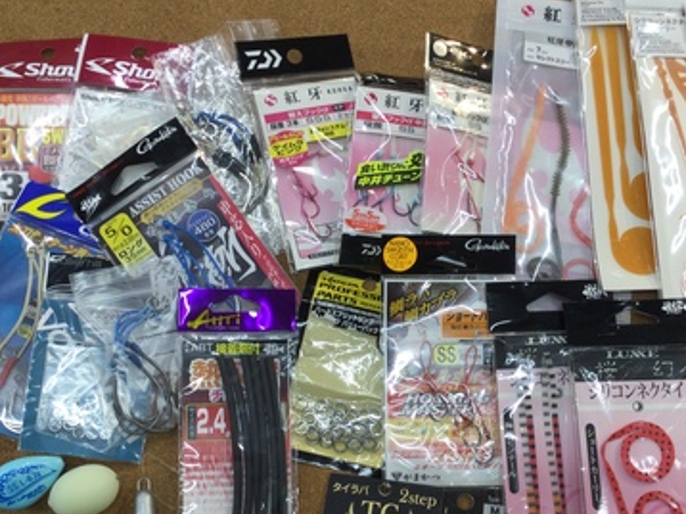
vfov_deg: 27.8
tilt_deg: -78.1
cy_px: 355
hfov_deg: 36.8
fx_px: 1030
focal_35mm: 52
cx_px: 391
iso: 32
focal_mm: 3.3
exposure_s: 1/60
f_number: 2.4
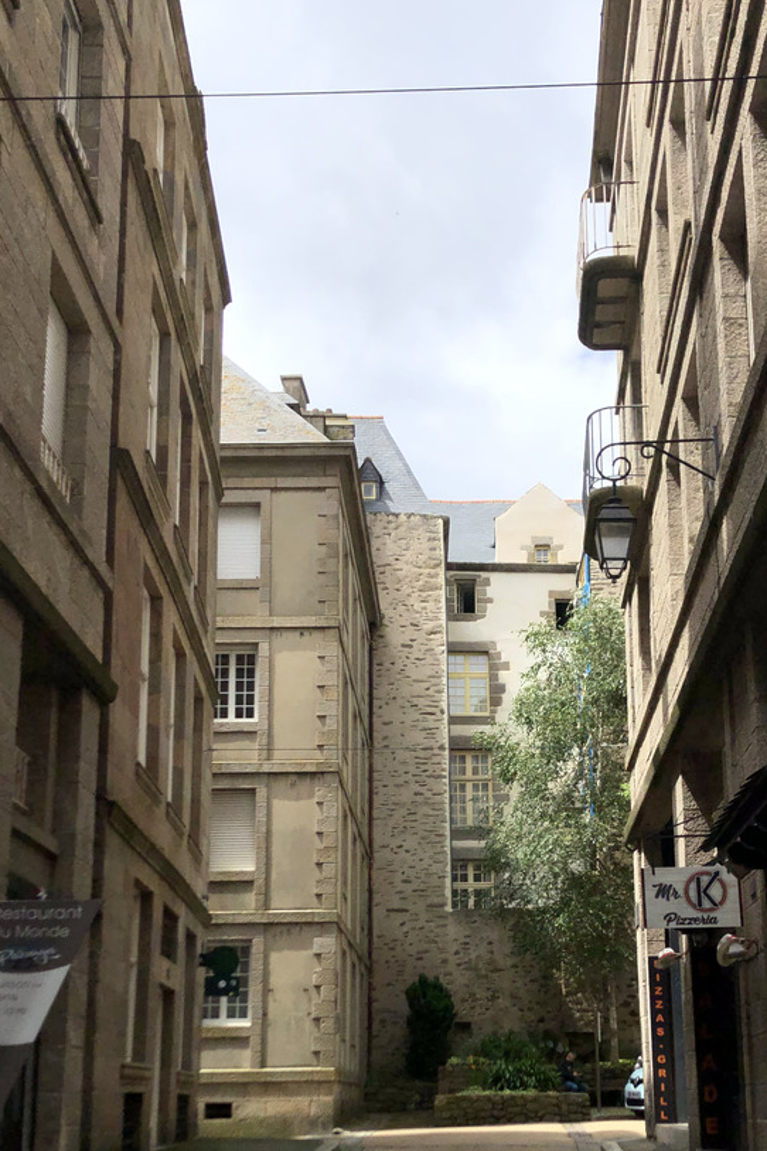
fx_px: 1374
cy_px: 823
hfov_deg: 31.1
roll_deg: +1.2
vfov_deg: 44.3
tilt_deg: +12.9
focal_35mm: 43
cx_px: 461
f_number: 1.8
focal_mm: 4
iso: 20
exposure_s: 1/4878
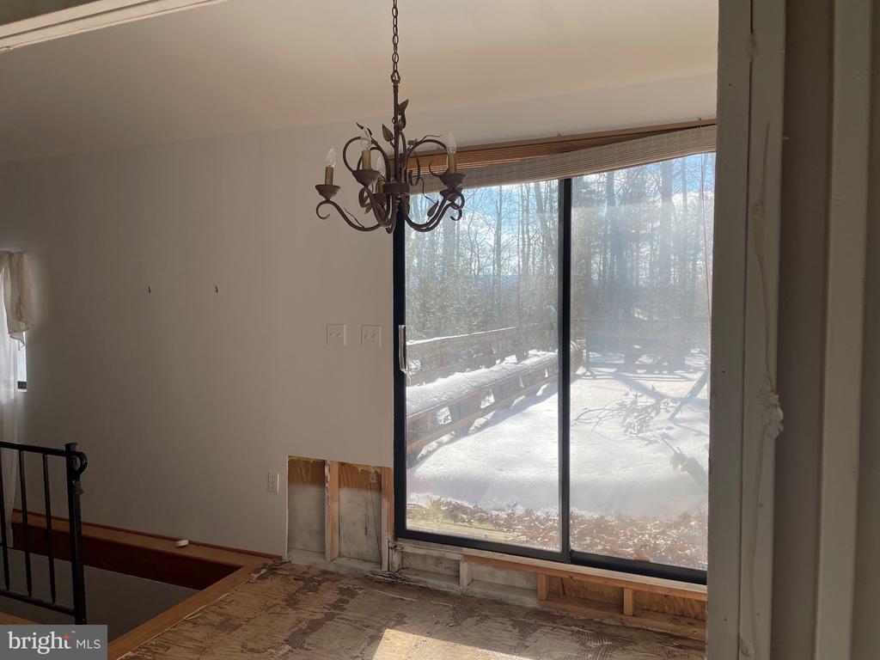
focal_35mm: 26
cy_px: 330
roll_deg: +1.4
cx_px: 440
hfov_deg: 67.3
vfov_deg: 53.1
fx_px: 661
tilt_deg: -3.4
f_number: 1.6
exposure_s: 1/1247
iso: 32
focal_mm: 4.2
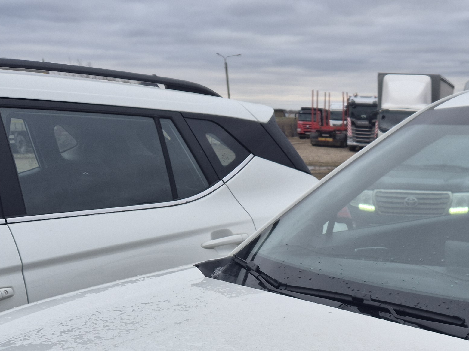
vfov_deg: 22.7
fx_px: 799
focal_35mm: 59
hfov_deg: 31.2
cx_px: 424
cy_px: 427
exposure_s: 1/478
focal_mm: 5.4
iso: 25
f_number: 1.8
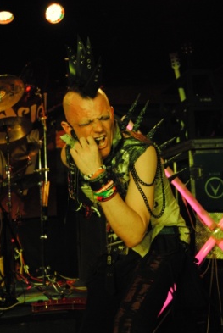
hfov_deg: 21.0
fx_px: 602
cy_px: 147
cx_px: 112
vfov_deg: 30.9
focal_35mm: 65
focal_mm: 38
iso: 800
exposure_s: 1/60
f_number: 4.8
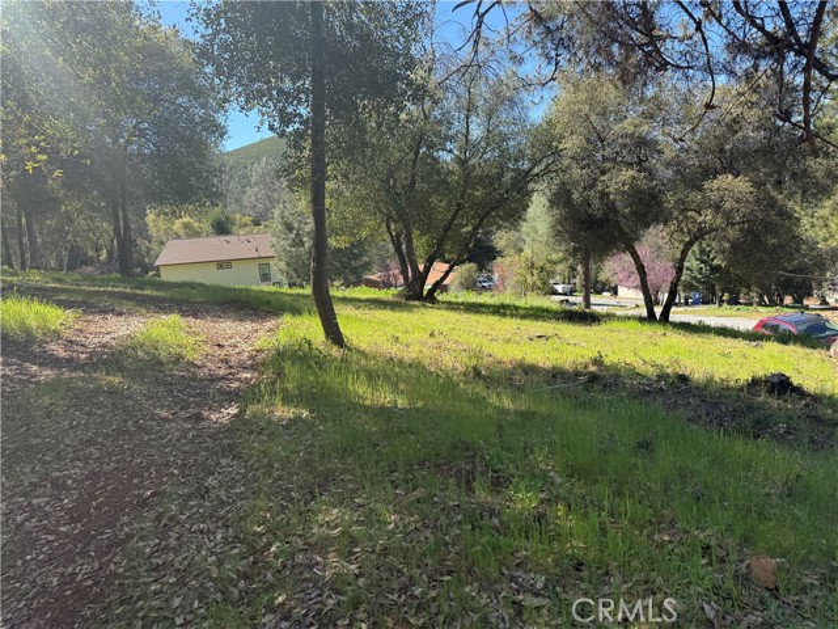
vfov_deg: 56.8
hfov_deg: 71.6
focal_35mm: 24
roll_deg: +4.3
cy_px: 314
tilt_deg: -9.8
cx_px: 419
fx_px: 581
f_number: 1.78
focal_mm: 6.76
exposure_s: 1/1618
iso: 100
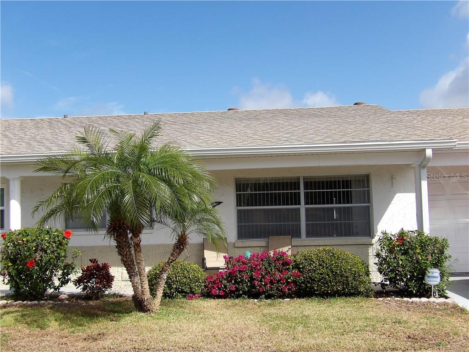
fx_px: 528
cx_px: 234
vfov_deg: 36.8
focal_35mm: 39
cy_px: 176
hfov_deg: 47.9
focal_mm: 7
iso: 100
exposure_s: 1/734
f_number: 3.7
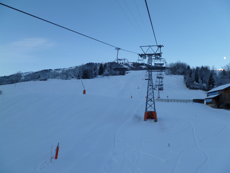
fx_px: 186
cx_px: 115
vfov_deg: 49.7
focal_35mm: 28
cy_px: 86
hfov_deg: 63.4
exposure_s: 1/160
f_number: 3.3
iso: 80
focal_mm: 5
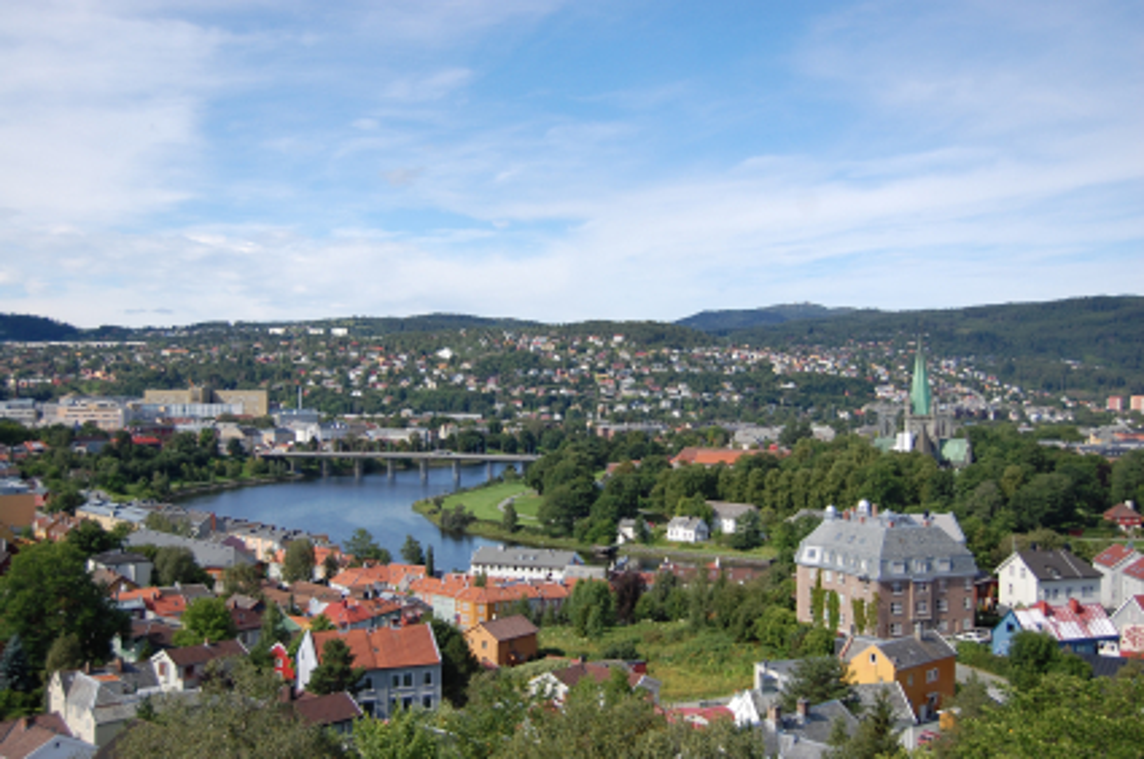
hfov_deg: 49.6
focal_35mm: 39
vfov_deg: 34.1
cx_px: 572
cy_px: 380
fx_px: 1237
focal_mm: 26
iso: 200
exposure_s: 1/1000
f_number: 4.2
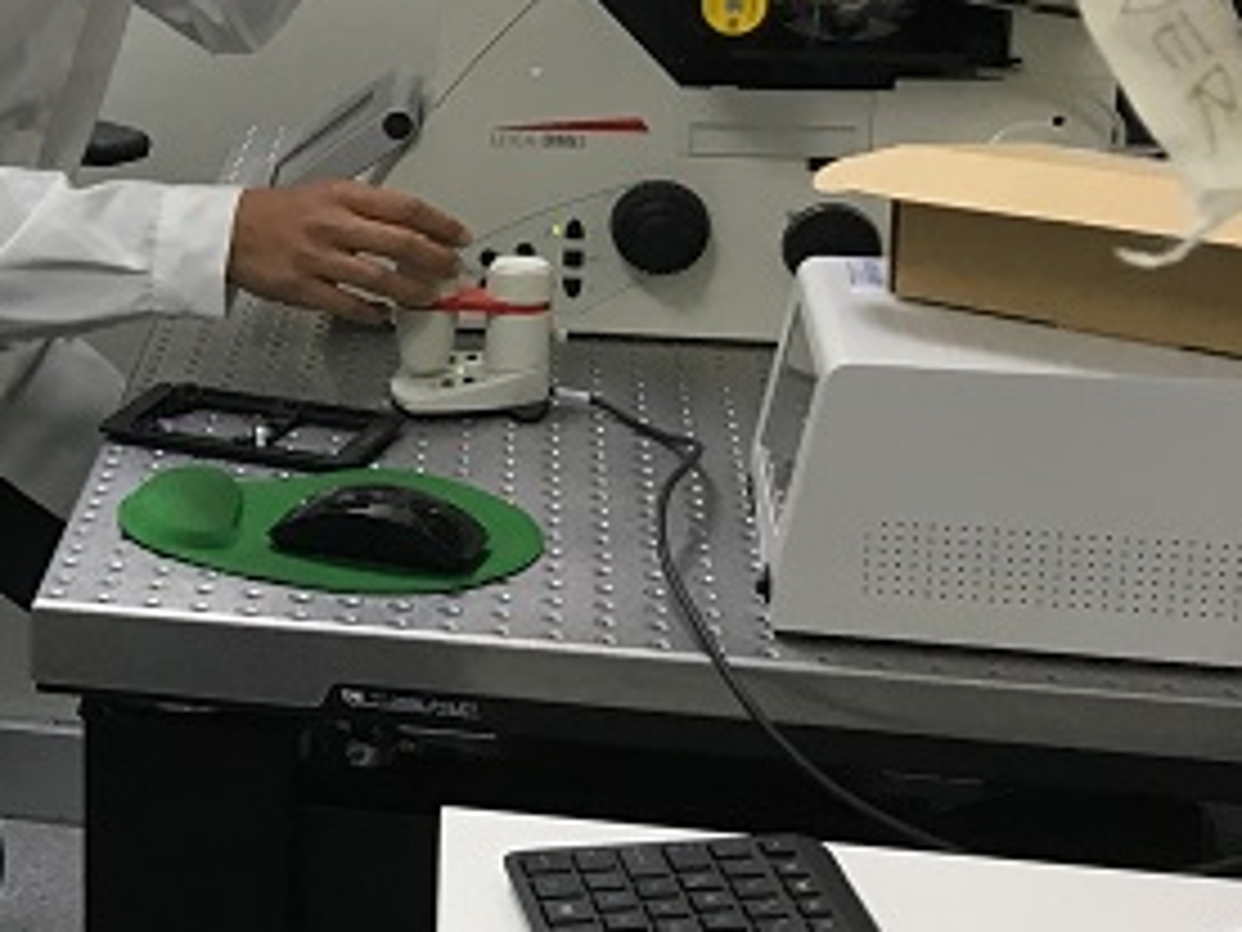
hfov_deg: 20.5
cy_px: 171
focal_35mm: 84
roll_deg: +0.9
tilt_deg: -11.1
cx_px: -536
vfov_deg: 17.4
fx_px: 3014
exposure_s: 1/33
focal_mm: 4.15
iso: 100
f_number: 2.2
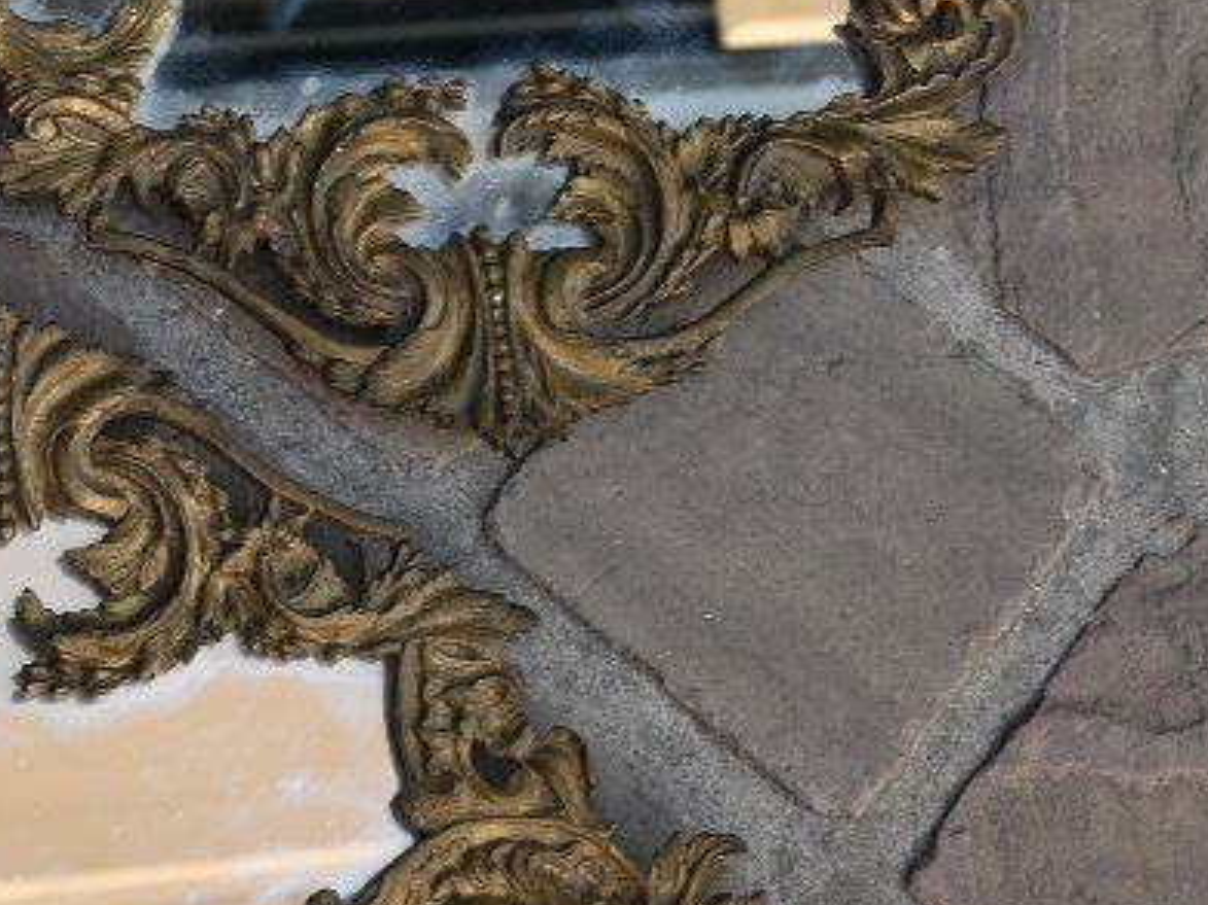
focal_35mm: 128
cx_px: 83
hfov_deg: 15.2
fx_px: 4482
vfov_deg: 11.5
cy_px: 402
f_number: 5
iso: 200
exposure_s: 1/250
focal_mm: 29
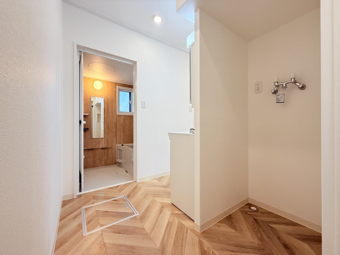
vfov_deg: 85.7
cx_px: 170
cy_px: 128
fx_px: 138
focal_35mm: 14
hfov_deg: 102.1
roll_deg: +0.0
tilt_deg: +1.6
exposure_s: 1/100
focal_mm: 2.22
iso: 160
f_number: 2.2
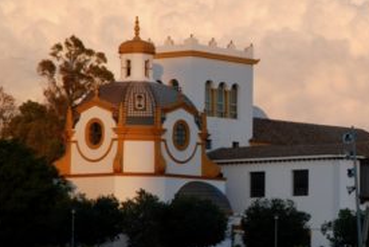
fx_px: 1960
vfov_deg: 7.2
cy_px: 91
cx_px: 327
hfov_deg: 10.7
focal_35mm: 191
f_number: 4.5
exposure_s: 1/320
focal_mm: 70
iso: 200
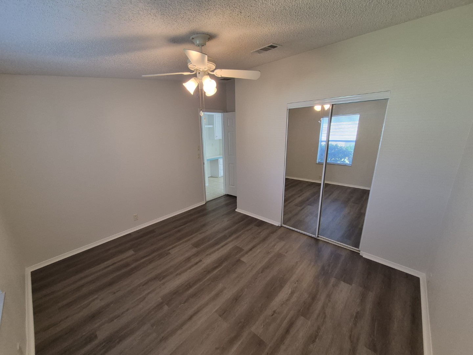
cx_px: 236
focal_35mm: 13
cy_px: 178
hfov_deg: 106.2
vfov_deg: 89.9
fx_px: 178
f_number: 2.2
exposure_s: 1/60
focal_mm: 1.74
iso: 200
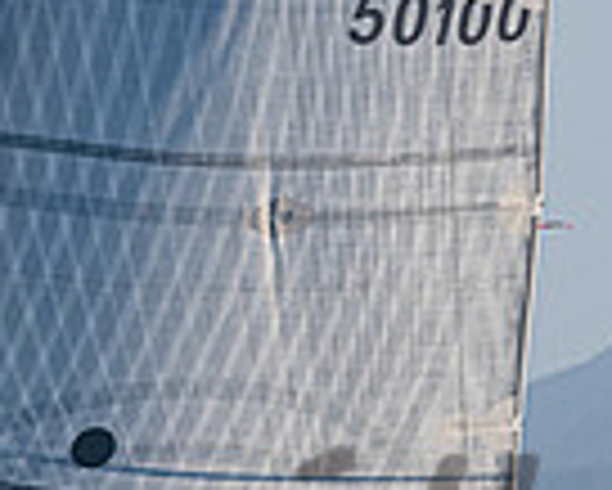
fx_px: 36324
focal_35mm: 2004
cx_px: 207
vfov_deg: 0.8
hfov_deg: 1.0
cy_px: 466
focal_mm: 400
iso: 400
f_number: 7.1
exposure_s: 1/2000
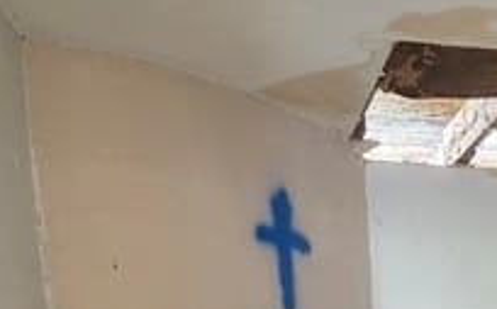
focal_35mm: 67
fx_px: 907
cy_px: 504
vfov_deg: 17.0
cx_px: 577
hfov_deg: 27.4
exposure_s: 1/24
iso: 1250
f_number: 1.7
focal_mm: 6.3
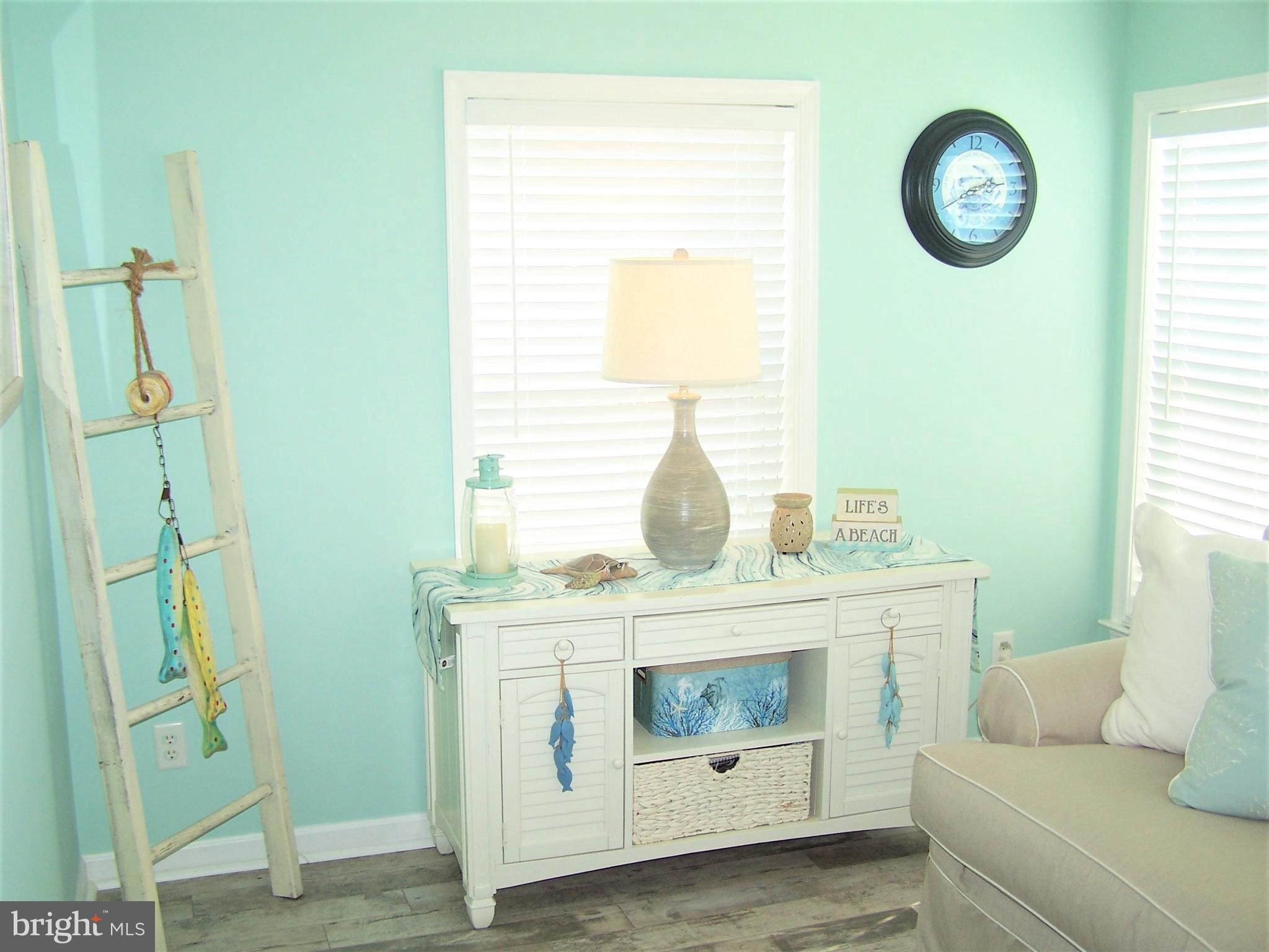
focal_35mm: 38
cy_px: 476
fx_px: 1393
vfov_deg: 37.7
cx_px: 634
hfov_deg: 49.0
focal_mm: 6.3
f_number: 2.8
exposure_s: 1/125
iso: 80
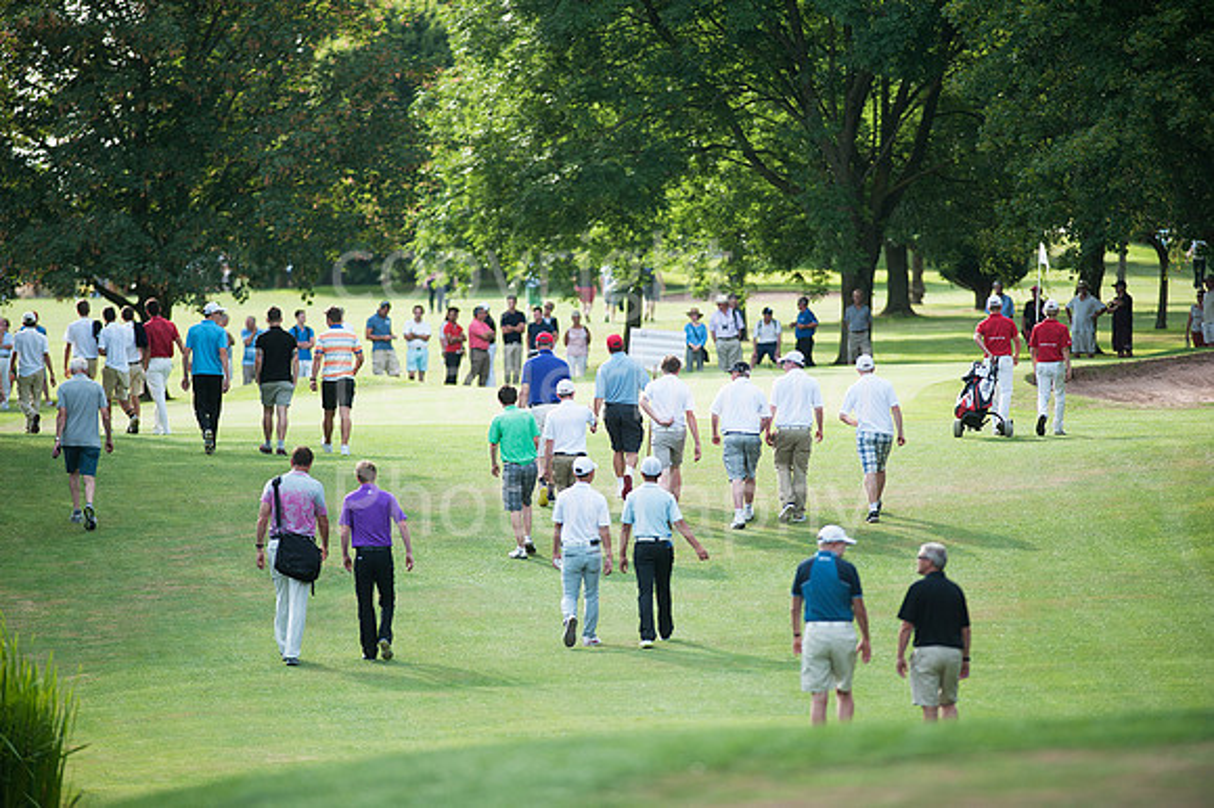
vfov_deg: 4.6
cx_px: 607
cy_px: 404
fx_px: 10111
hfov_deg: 6.9
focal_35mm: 300
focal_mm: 300
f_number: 4
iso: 400
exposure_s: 1/1250
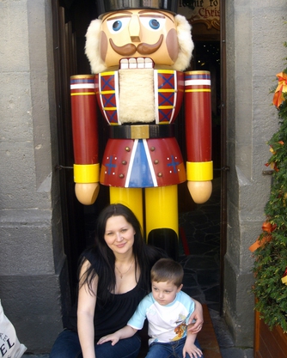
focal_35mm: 40
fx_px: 424
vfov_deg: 45.8
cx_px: 144
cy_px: 177
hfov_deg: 37.4
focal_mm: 6.3
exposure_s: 1/125
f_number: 3.1
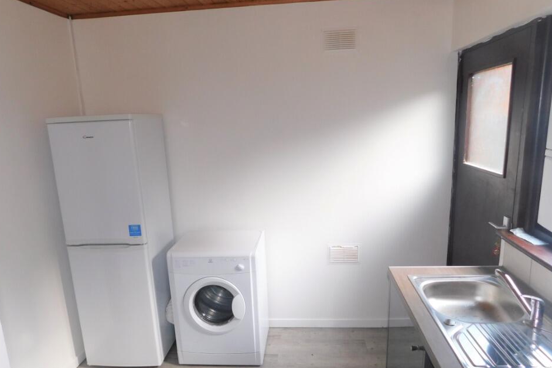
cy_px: 213
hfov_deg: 69.4
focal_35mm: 26
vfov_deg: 49.4
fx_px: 399
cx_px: 282
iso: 125
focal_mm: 4
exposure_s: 1/30
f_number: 3
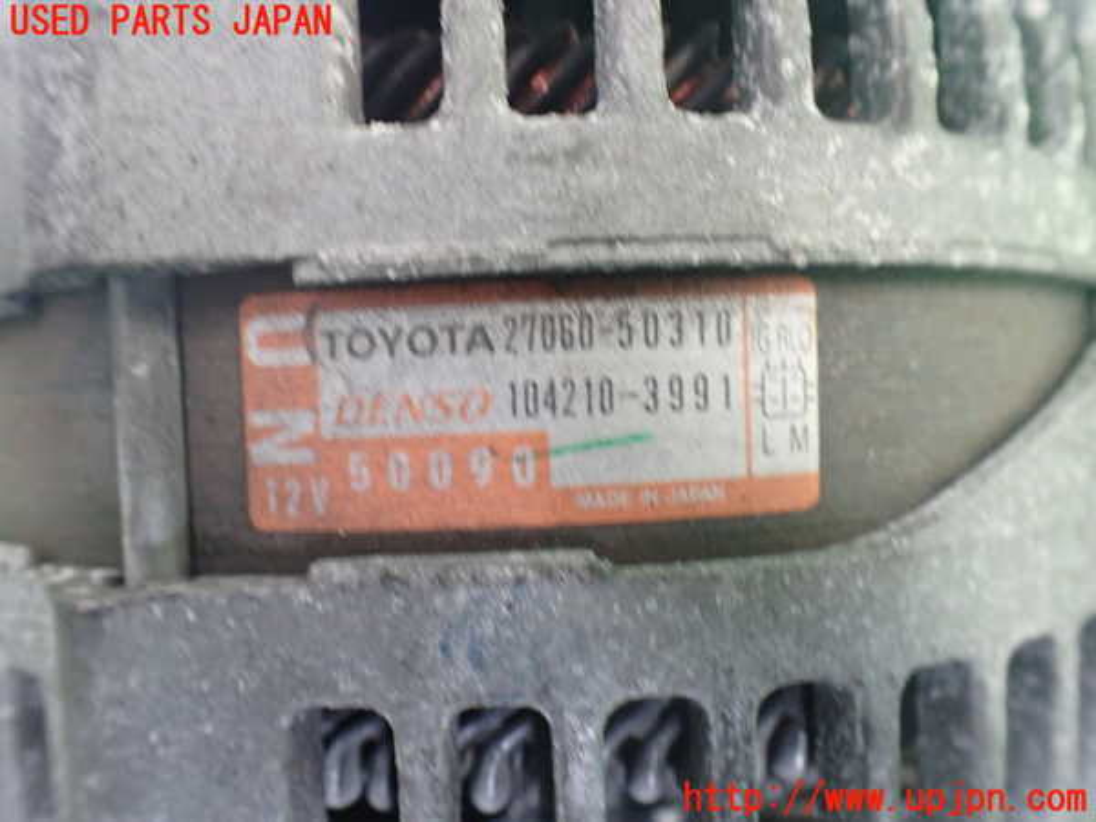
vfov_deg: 46.8
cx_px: 548
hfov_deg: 60.0
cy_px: 411
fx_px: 950
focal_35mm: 30
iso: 800
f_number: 2.3
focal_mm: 5.4
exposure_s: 1/40
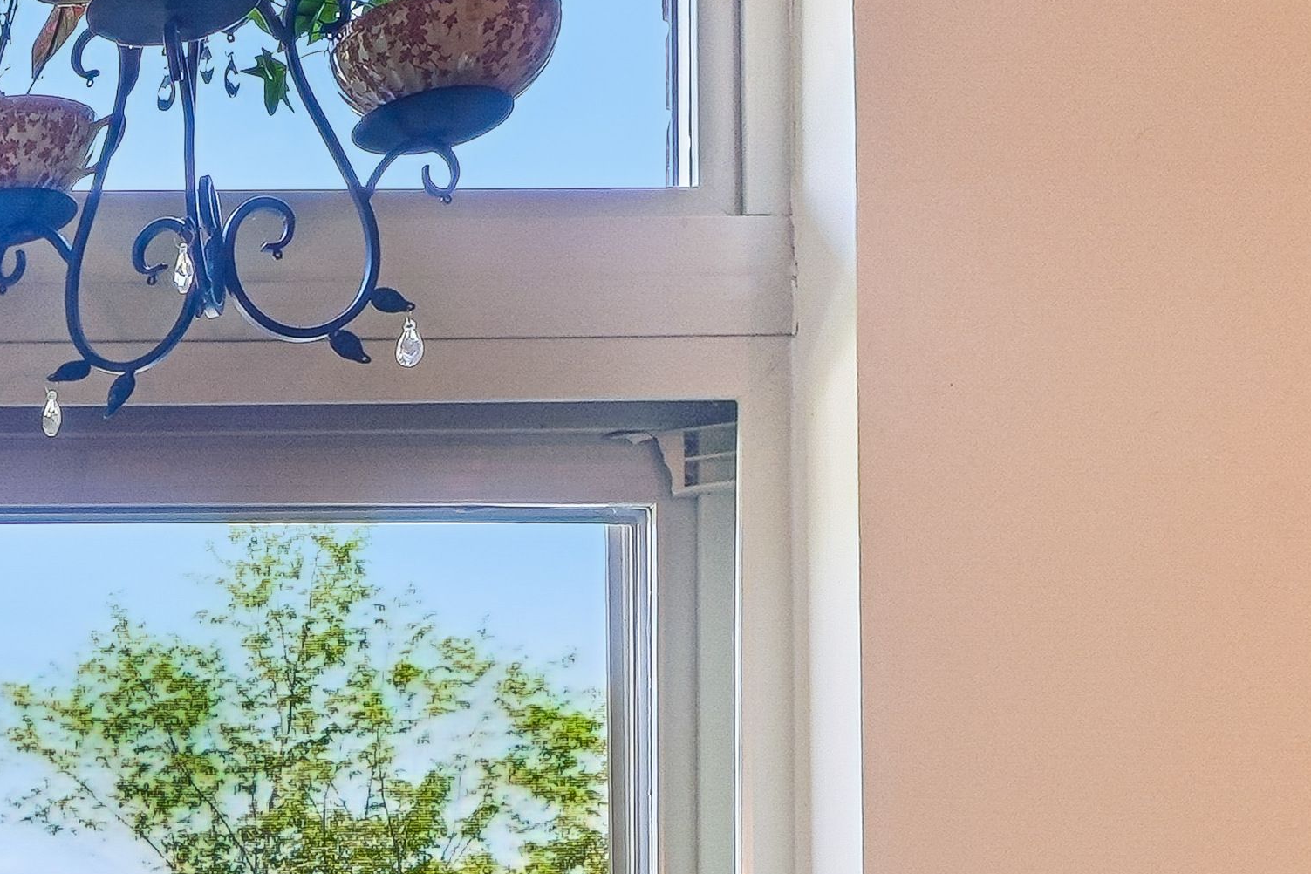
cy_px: 1417
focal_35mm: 69
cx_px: -604
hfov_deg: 23.8
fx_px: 2513
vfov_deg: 17.2
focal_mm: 12
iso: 100
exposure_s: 1/5
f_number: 11
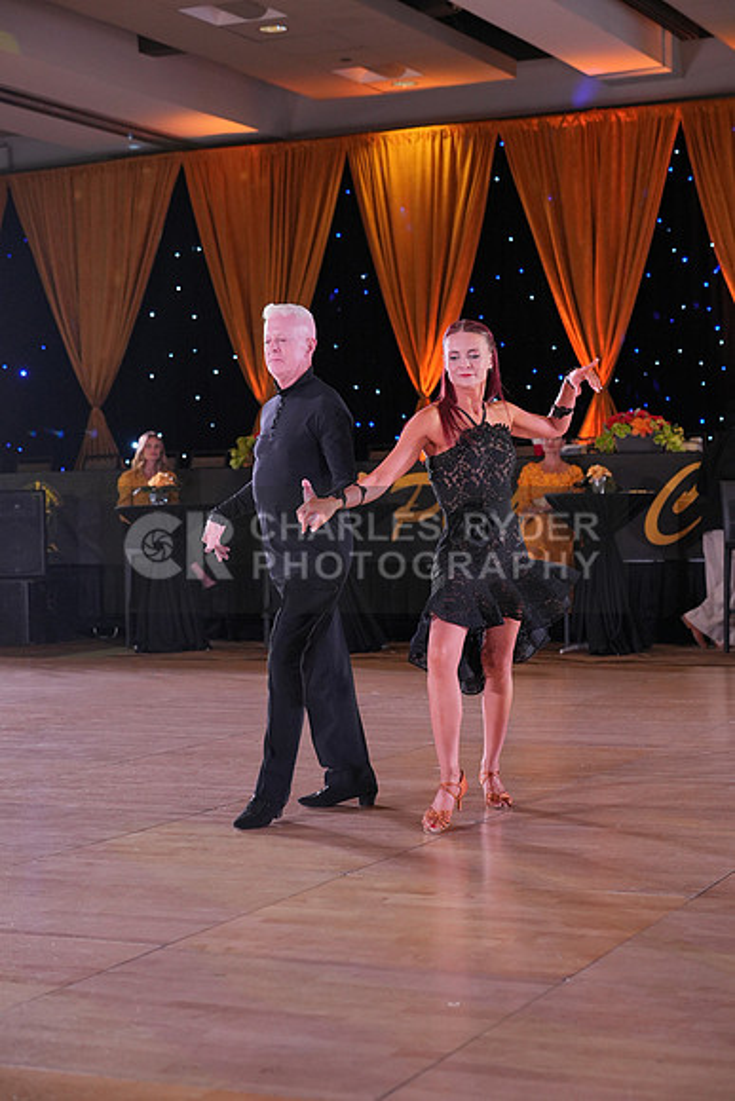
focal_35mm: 66
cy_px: 550
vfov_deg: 30.5
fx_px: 2020
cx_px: 368
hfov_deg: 20.6
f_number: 4
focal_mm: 66
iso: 1600
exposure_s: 1/400
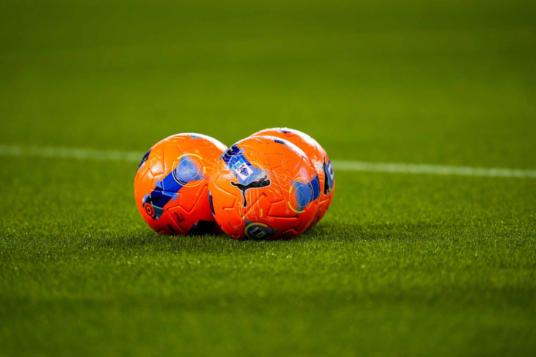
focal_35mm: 560
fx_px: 8338
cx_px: 268
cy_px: 178
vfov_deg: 2.5
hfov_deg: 3.7
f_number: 4
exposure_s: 1/1000
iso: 2000
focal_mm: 560
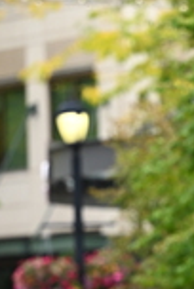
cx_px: 305
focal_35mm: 506
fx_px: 4071
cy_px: 287
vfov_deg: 4.1
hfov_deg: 2.7
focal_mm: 140
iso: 640
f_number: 2.8
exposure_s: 1/2000
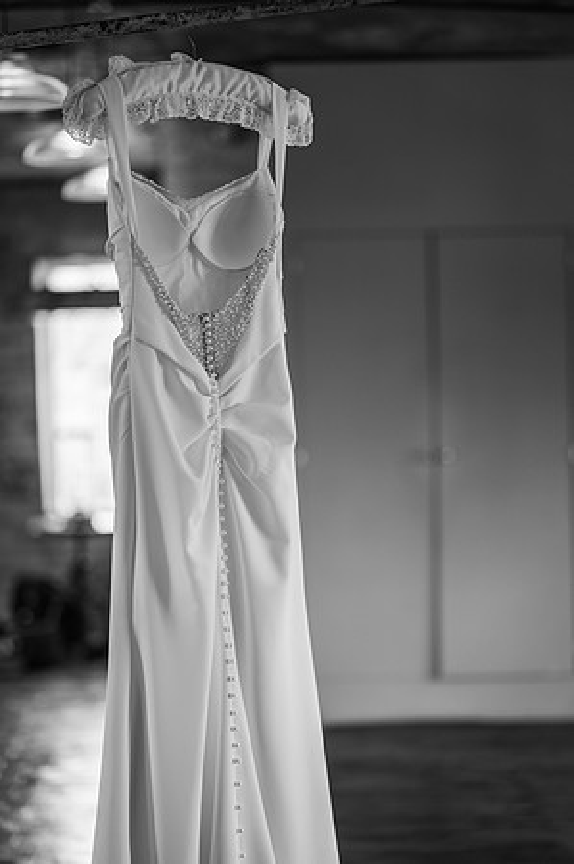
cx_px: 287
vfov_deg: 23.9
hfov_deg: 16.0
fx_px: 2037
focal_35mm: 85
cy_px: 432
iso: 110
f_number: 1.8
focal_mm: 85
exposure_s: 1/200
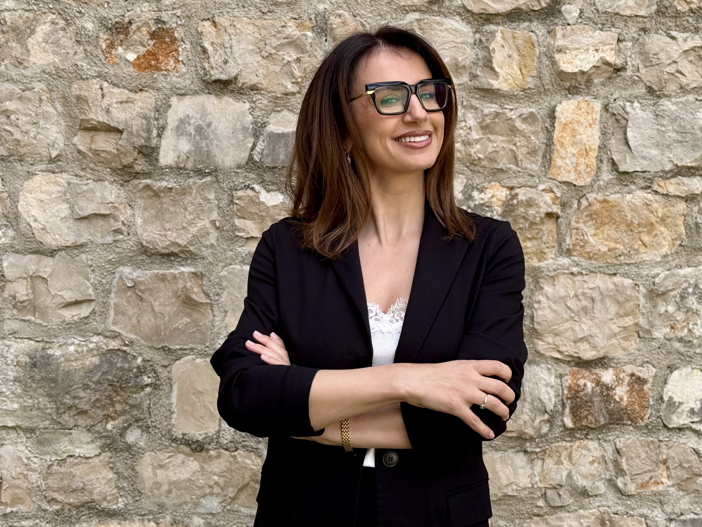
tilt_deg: -5.3
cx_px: 399
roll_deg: -0.1
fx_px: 1176
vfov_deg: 25.2
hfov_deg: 33.2
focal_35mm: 58
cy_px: 224
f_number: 1.78
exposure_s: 1/917
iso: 64
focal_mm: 6.76
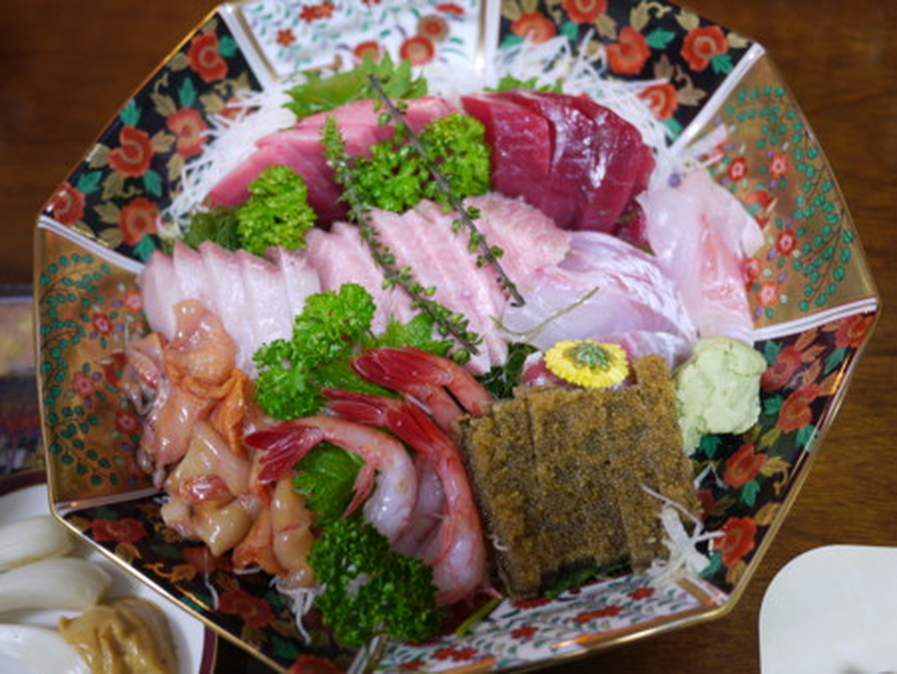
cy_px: 337
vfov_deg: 36.0
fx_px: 1037
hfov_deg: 46.8
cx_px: 448
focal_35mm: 40
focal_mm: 20
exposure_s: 1/30
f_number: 1.7
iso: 100
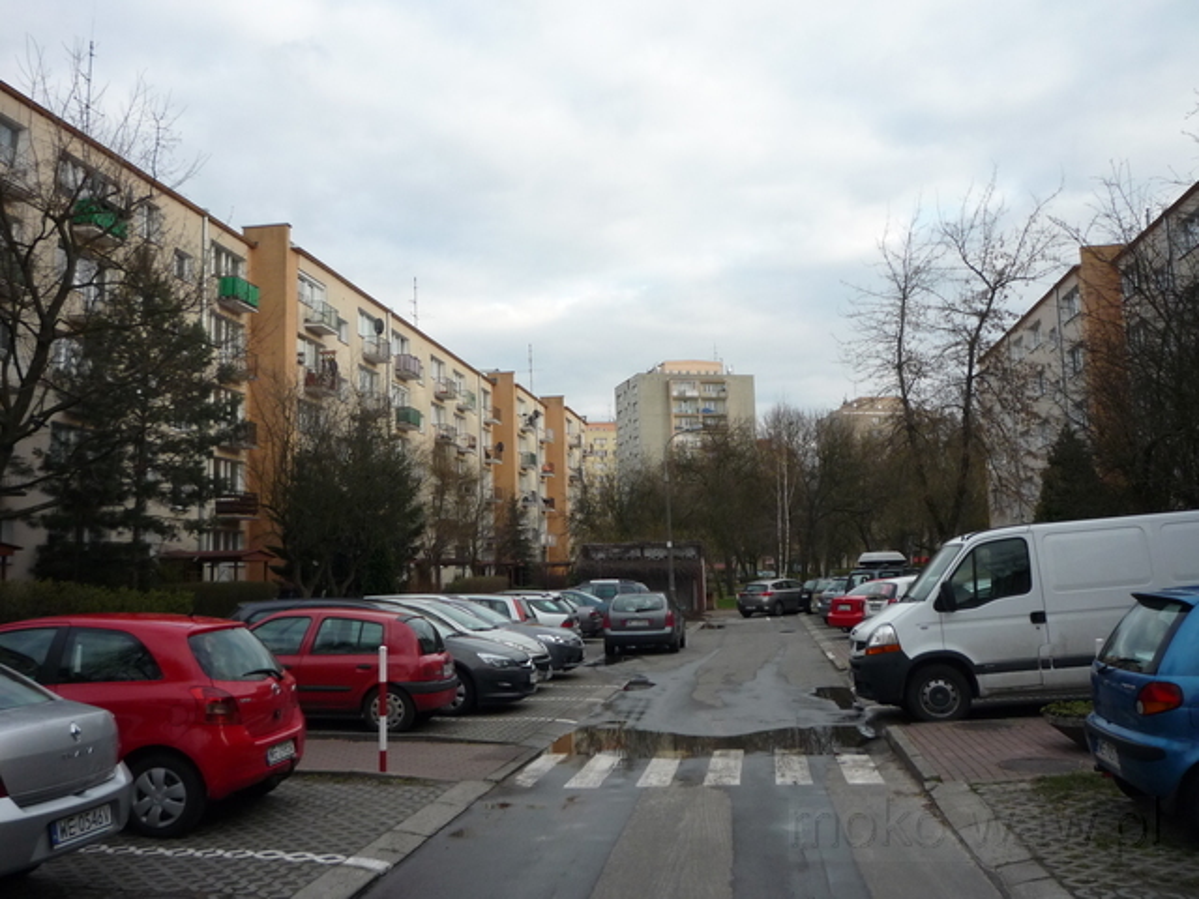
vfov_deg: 44.2
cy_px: 450
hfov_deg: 56.8
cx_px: 600
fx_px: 1108
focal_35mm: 32
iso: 160
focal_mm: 5.2
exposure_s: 1/250
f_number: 4
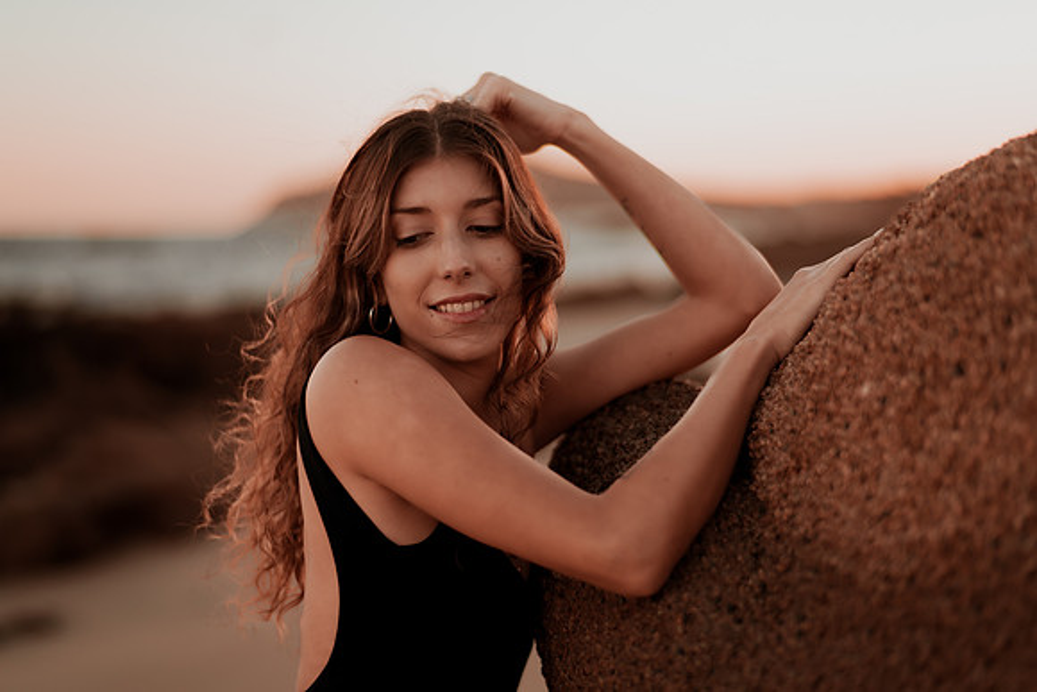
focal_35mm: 58
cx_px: 518
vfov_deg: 23.4
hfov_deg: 34.5
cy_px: 346
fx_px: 1671
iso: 100
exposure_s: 1/800
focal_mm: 58
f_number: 1.4
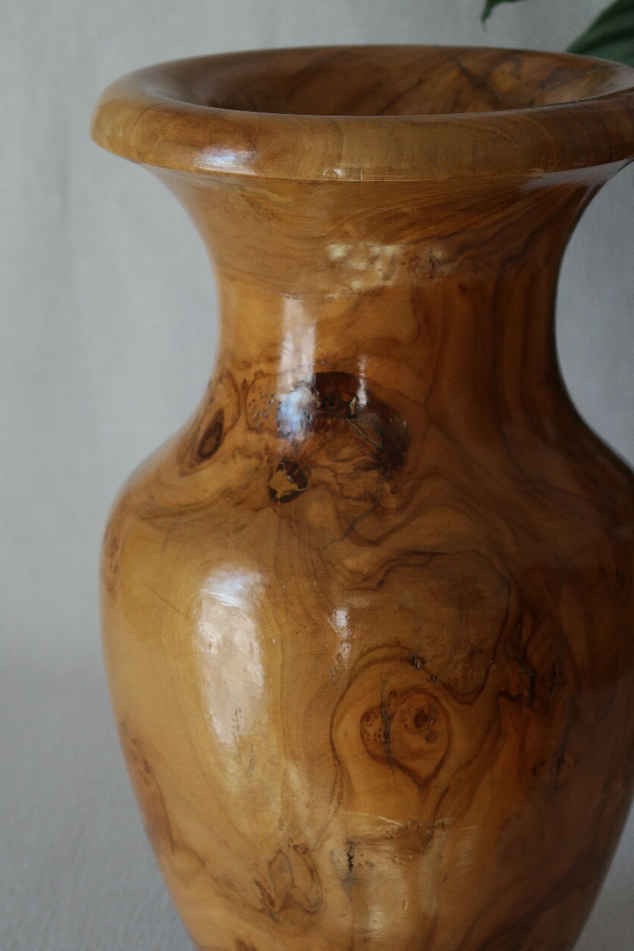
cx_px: 388
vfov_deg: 19.5
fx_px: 2773
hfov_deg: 13.0
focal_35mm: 105
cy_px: 492
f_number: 5.6
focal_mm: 50
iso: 400
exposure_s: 1/30
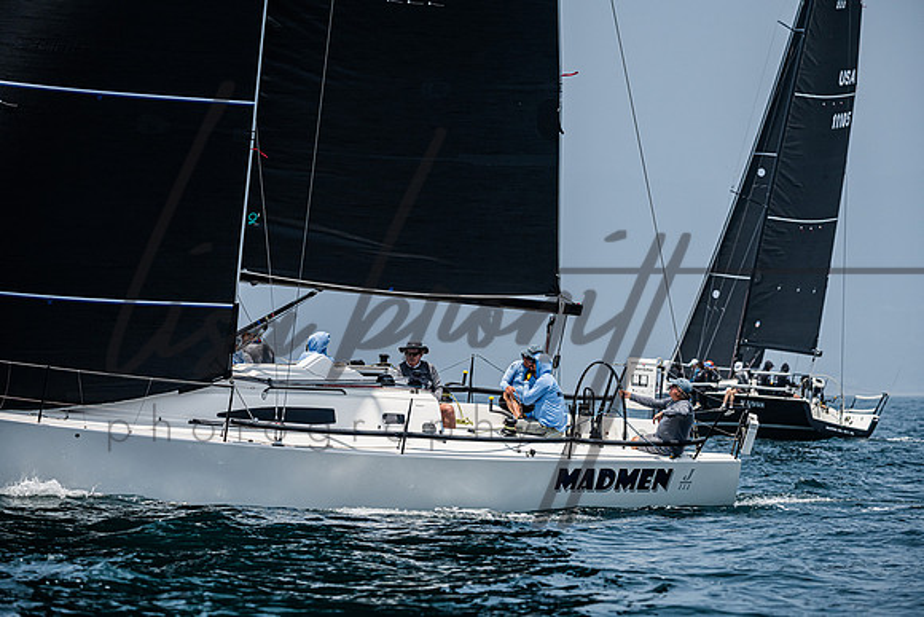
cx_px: 489
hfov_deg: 11.8
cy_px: 326
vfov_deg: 7.9
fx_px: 4482
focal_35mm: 175
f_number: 5.6
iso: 400
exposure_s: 1/6400
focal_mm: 165
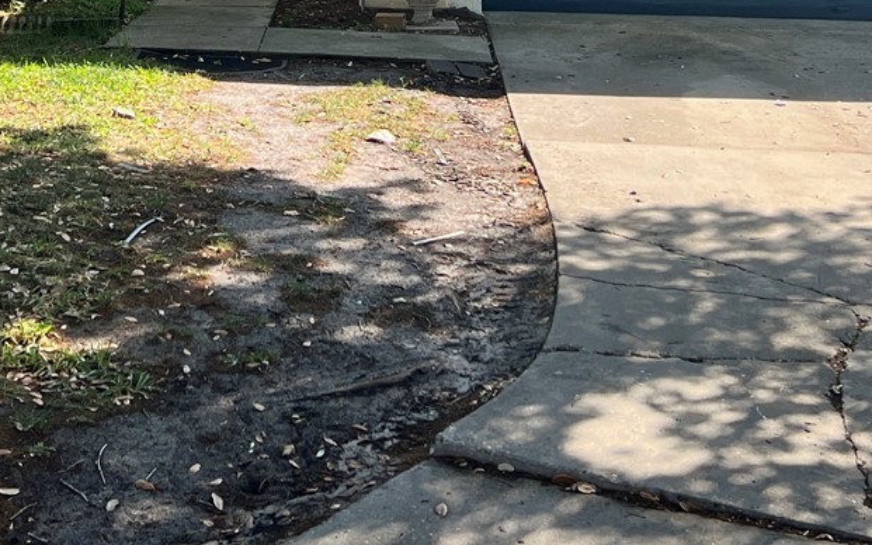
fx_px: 1687
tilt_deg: +2.5
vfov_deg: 16.8
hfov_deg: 28.9
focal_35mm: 71
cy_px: -250
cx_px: 329
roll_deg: -0.5
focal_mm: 5.7
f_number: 1.5
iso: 50
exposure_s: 1/1159
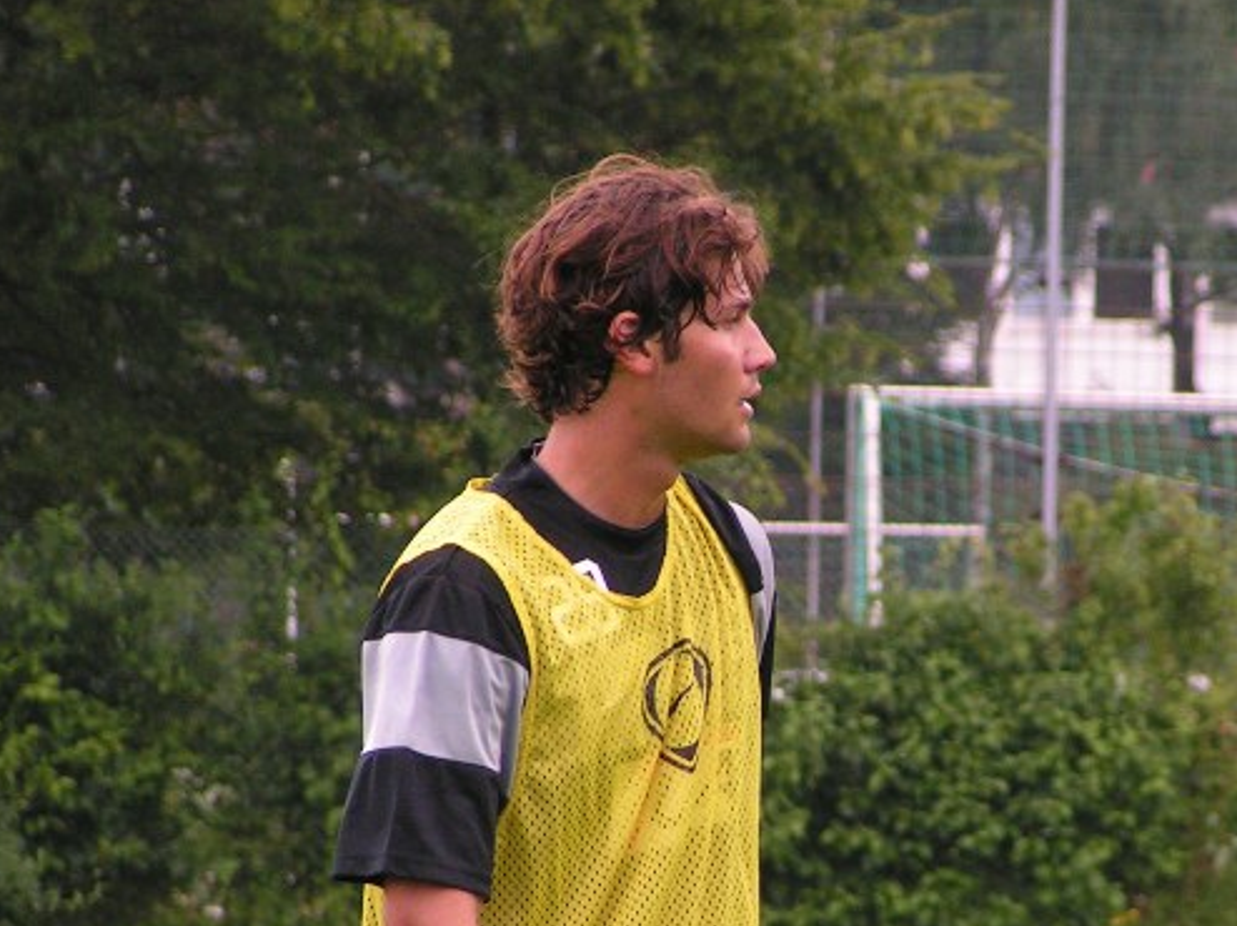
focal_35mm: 481
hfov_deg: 4.1
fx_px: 17180
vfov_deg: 3.1
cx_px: 859
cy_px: 701
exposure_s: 1/320
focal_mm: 45.4
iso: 125
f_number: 3.5
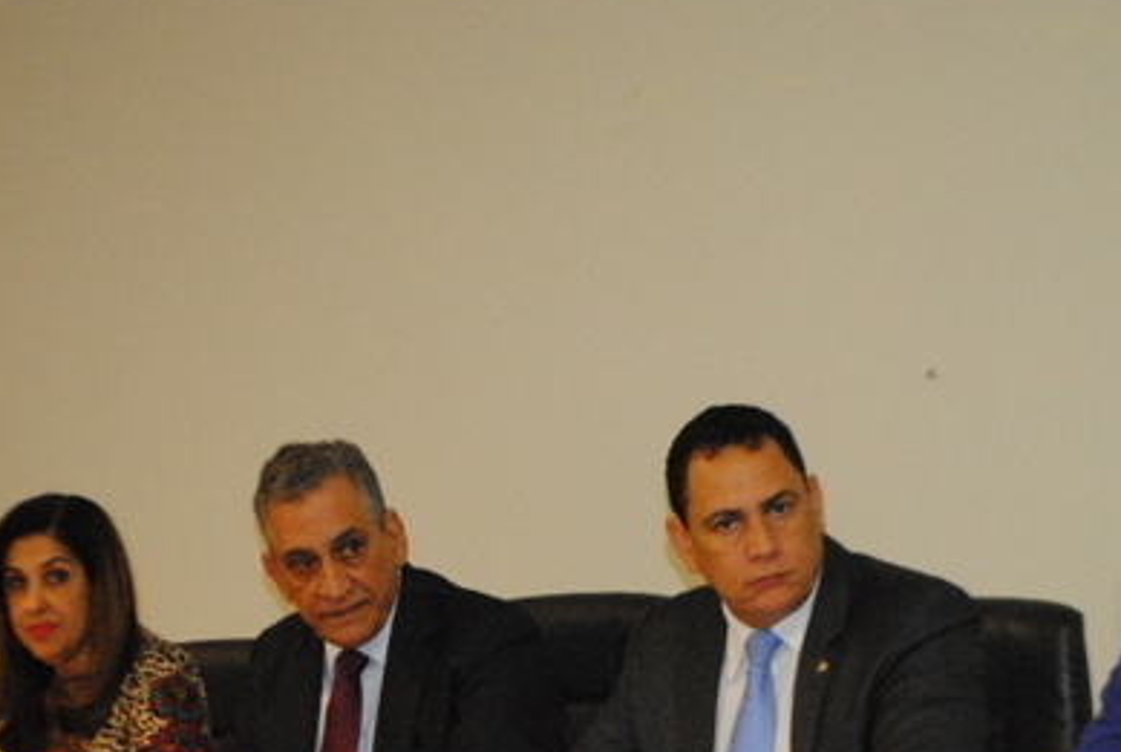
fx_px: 3463
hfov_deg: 18.4
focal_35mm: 111
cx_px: 622
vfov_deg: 12.3
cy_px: 755
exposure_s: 1/30
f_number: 5
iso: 1600
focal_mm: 36
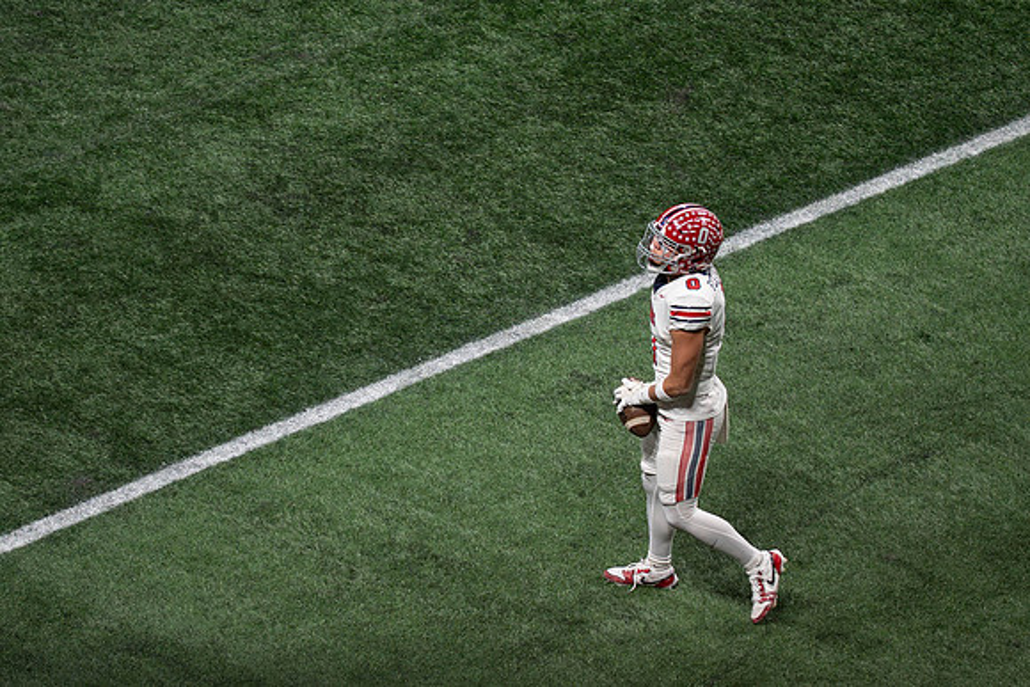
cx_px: 481
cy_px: 310
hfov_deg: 3.5
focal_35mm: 586
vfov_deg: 2.3
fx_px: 16767
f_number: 5.6
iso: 3200
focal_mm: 400
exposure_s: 1/1000
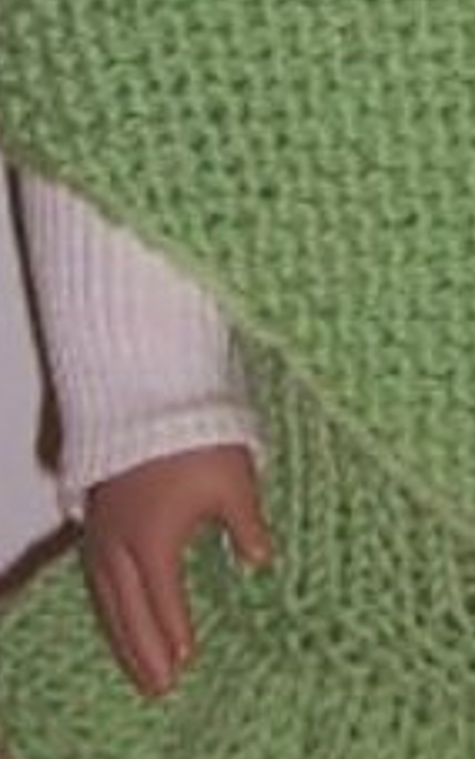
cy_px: -267
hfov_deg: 4.4
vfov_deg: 6.9
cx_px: 485
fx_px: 6189
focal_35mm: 299
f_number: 4.9
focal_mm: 16.6
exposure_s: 1/90
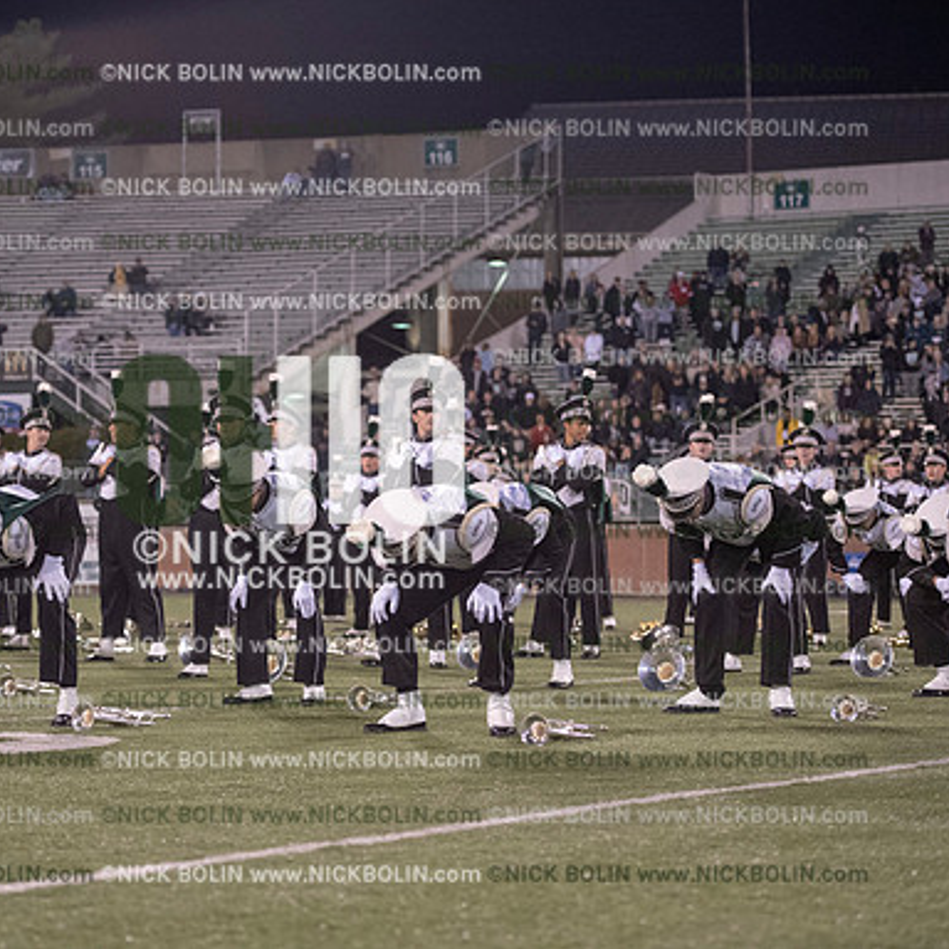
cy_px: 473
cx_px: 289
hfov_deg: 15.9
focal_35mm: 109
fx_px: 3381
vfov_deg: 16.0
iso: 5000
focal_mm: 85
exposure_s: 1/1250
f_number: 3.2
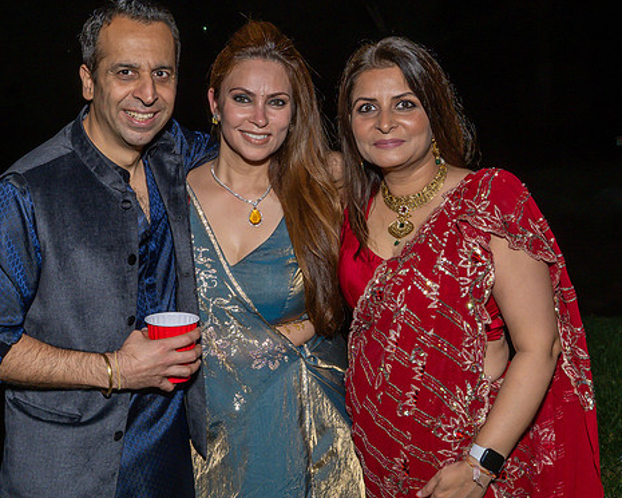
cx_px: 234
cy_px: 194
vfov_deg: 31.3
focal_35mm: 48
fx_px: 884
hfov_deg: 38.5
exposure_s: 1/250
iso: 640
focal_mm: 20
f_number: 8
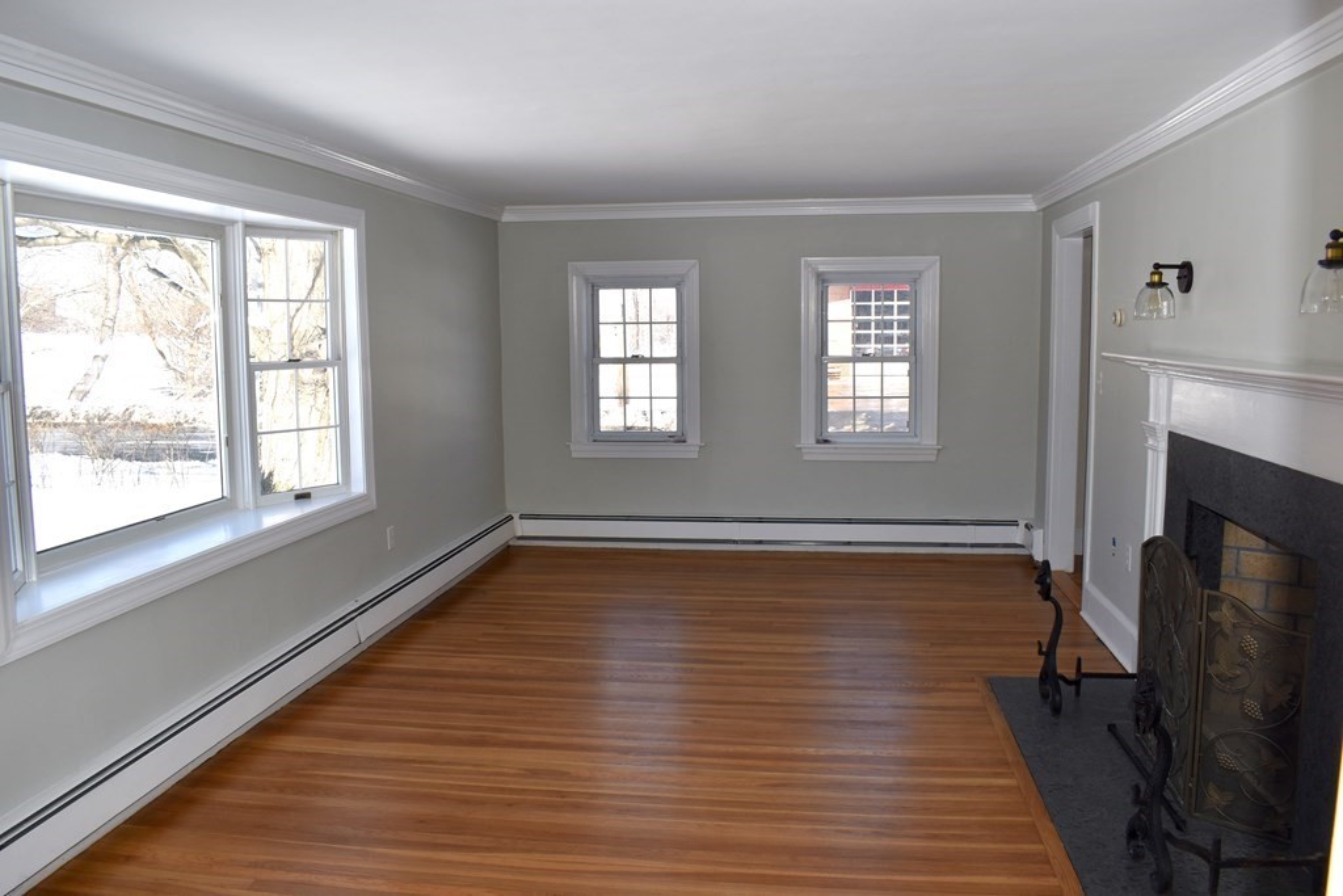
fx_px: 1007
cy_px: 448
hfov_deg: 67.4
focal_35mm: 27
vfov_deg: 47.9
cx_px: 672
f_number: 6.3
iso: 100
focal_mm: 18
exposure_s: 1/160
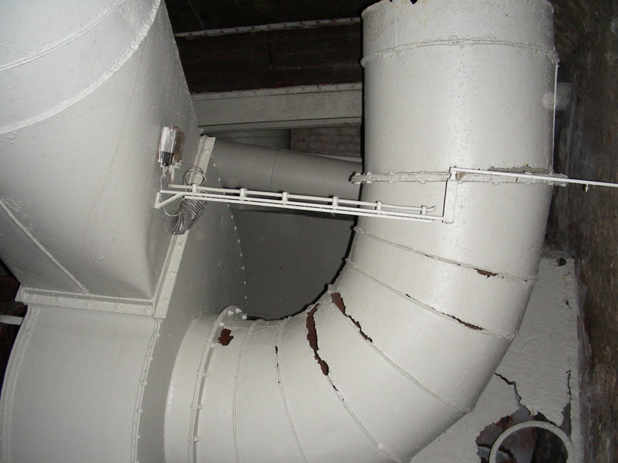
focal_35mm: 38
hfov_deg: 49.0
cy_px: 232
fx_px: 678
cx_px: 309
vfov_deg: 37.7
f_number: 3.5
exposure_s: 1/60.1
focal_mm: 6.3
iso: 127
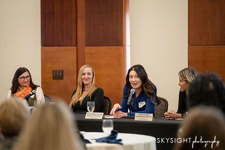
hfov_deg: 10.3
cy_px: 75
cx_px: 112
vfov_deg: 6.9
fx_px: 1253
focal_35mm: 200
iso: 3200
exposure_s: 1/320
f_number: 2.8
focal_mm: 200
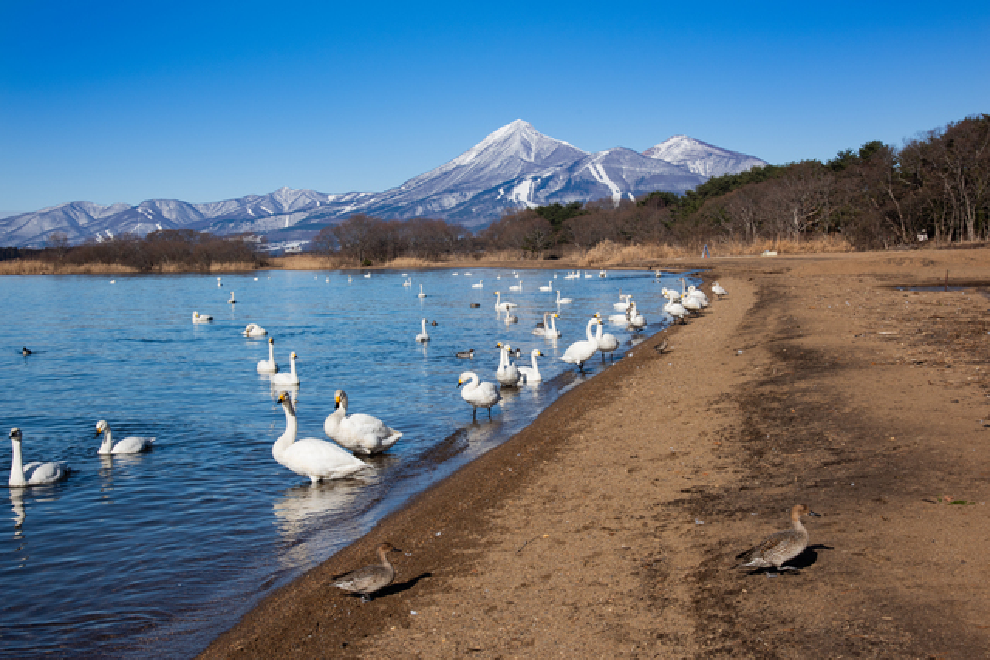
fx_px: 1349
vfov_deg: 27.5
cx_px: 495
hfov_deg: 40.3
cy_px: 330
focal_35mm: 49
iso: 200
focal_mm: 48
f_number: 11
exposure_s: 1/500
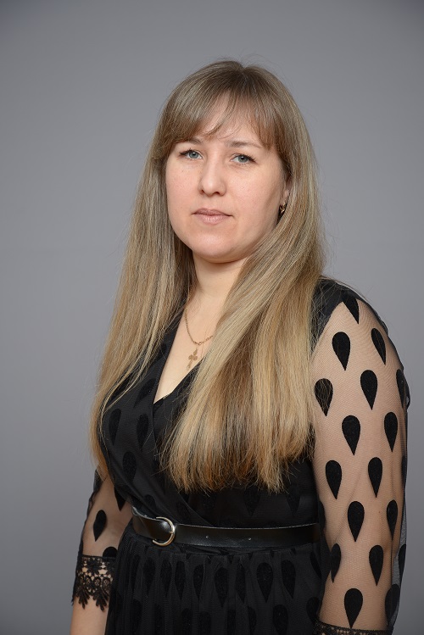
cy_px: 318
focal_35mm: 85
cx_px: 212
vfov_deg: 23.9
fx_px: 1500
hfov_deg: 16.1
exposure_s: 1/125
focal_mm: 85
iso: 160
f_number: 5.6
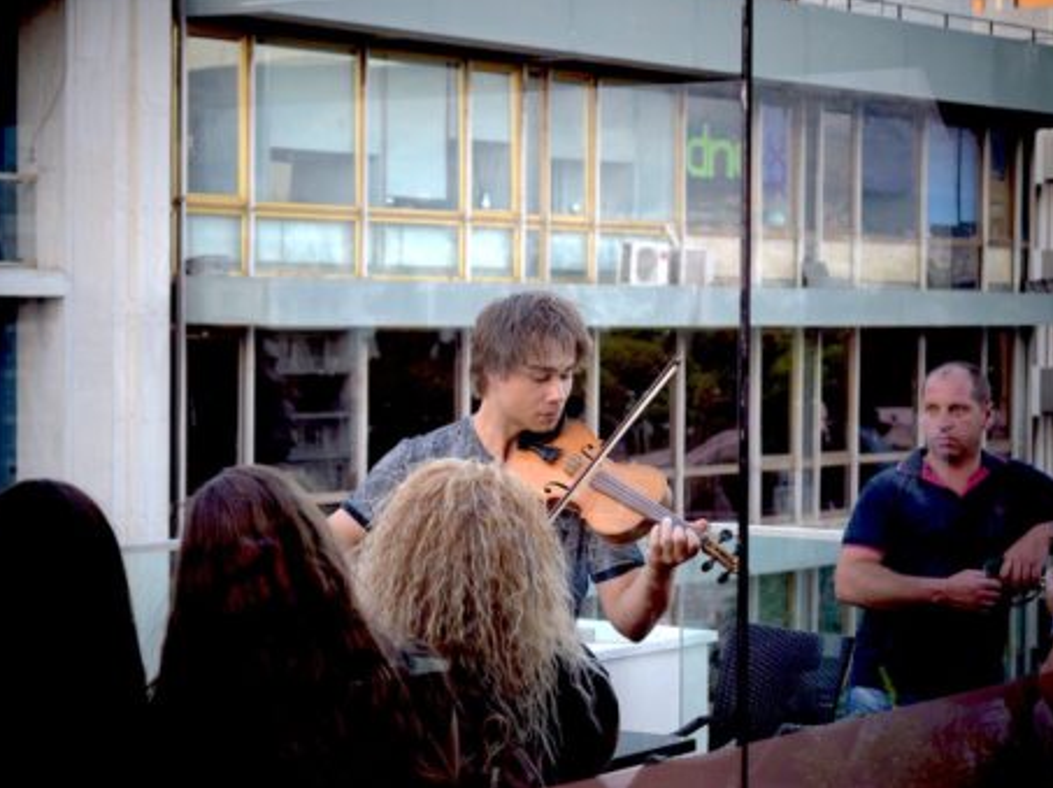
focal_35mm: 92
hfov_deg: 21.4
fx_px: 2783
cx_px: 532
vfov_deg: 16.1
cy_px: 385
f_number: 5.6
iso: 720
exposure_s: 1/60
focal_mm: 55
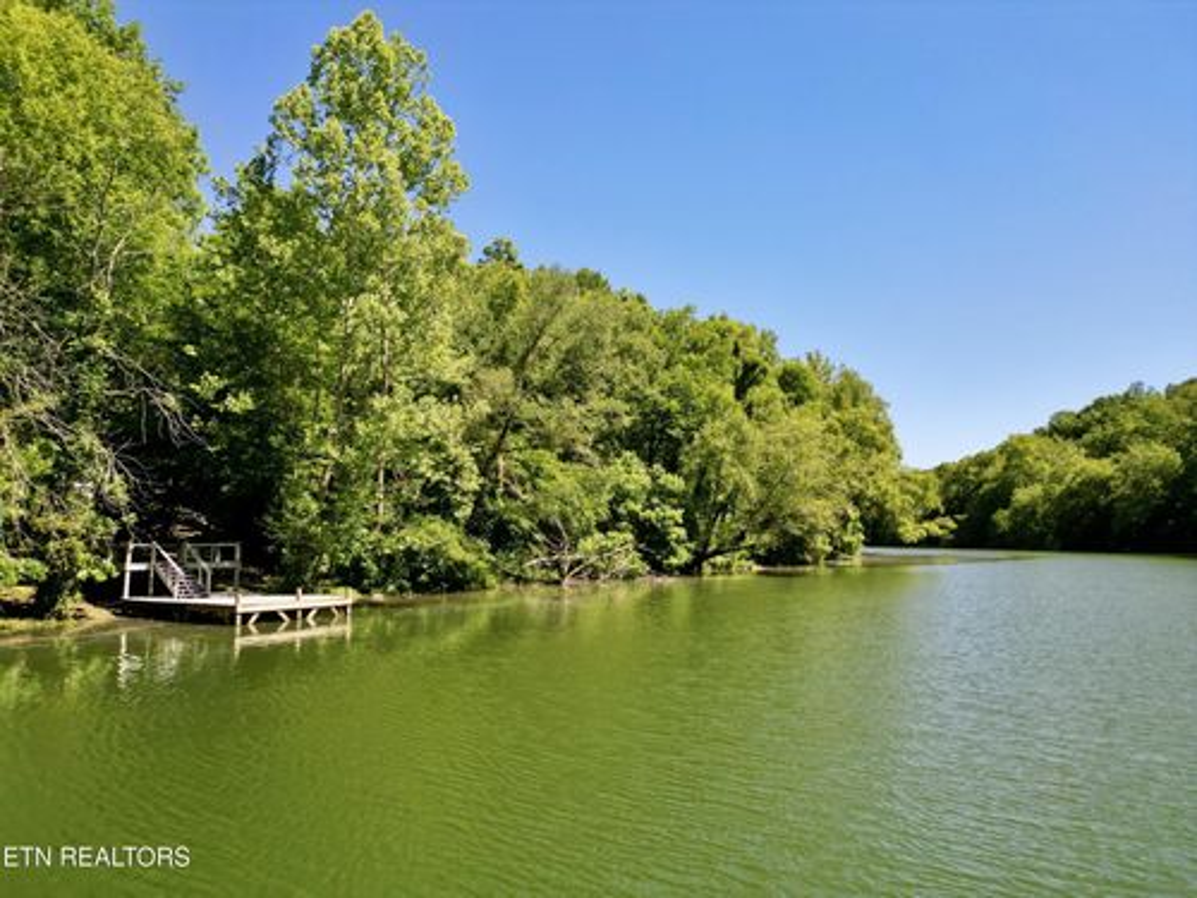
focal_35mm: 24
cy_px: 449
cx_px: 598
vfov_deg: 56.8
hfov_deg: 71.6
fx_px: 830
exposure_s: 1/1500
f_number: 1.7
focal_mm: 6.72
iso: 100
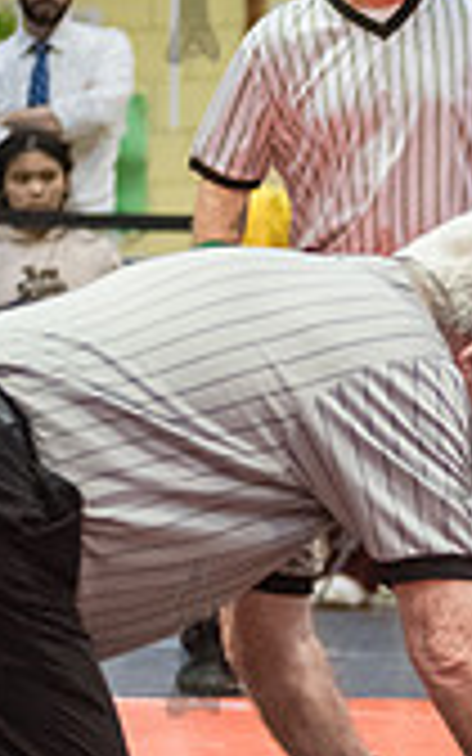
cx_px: 1061
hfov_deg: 4.6
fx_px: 5804
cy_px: 637
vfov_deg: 7.4
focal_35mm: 282
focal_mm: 80
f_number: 3.2
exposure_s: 1/500
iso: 8000
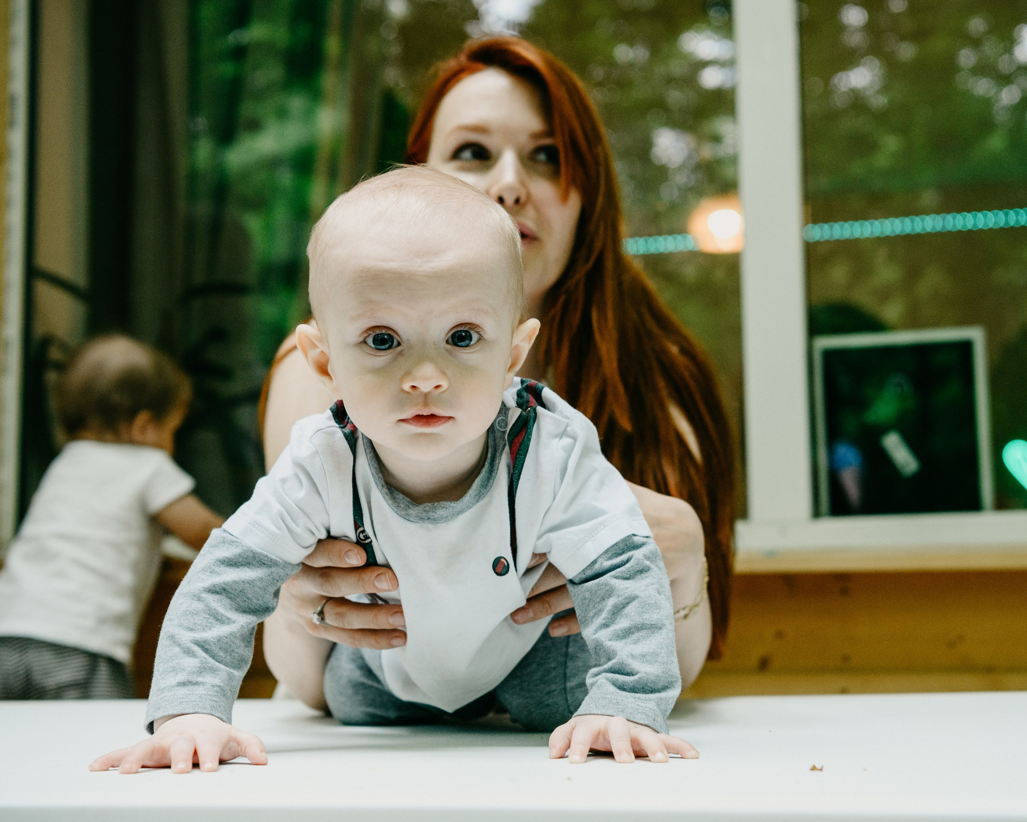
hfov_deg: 35.3
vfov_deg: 28.6
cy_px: 400
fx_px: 1611
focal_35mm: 53
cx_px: 581
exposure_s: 1/250
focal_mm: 40
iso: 640
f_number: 3.5
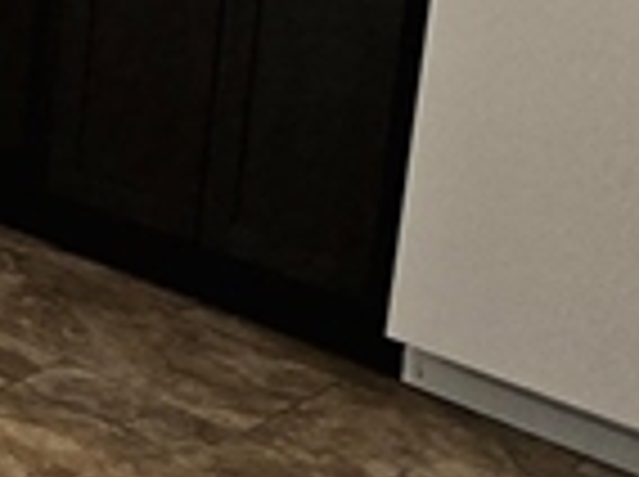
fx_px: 1732
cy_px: -180
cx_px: -720
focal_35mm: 94
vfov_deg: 14.8
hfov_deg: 15.5
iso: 80
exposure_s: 1/120
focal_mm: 2.2
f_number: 2.2
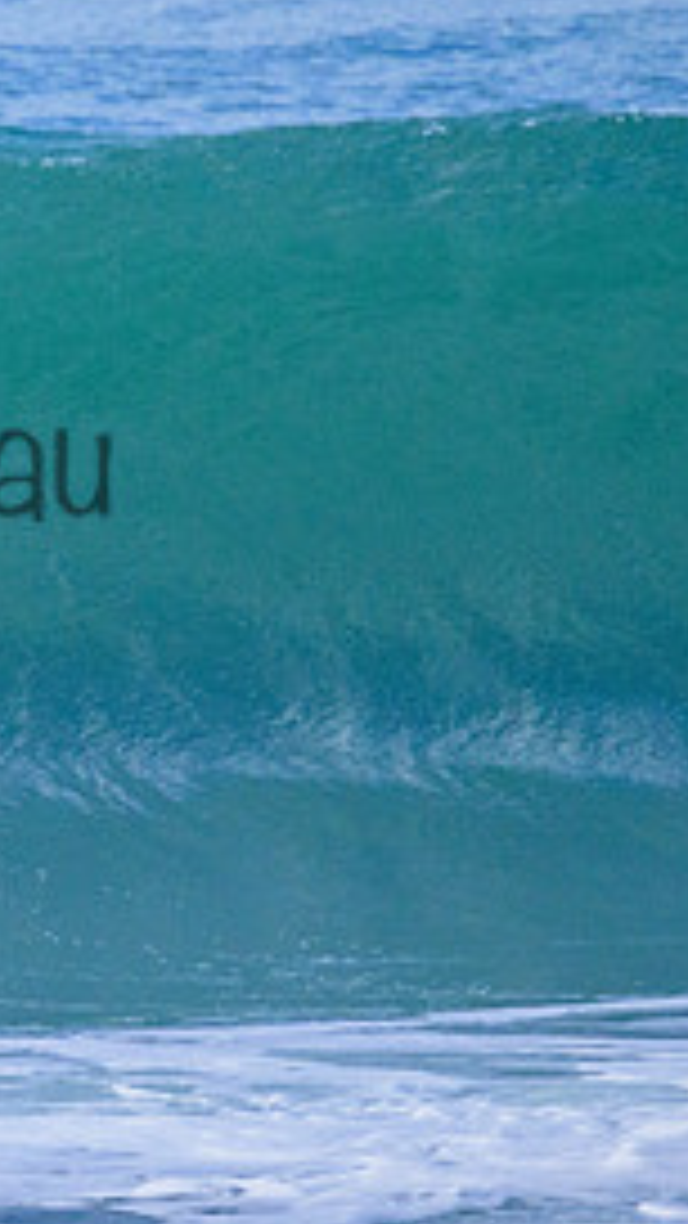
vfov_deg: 1.2
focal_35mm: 1787
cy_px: 412
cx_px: -364
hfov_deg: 0.7
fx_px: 57956
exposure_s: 1/2000
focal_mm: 800
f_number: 11
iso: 3200
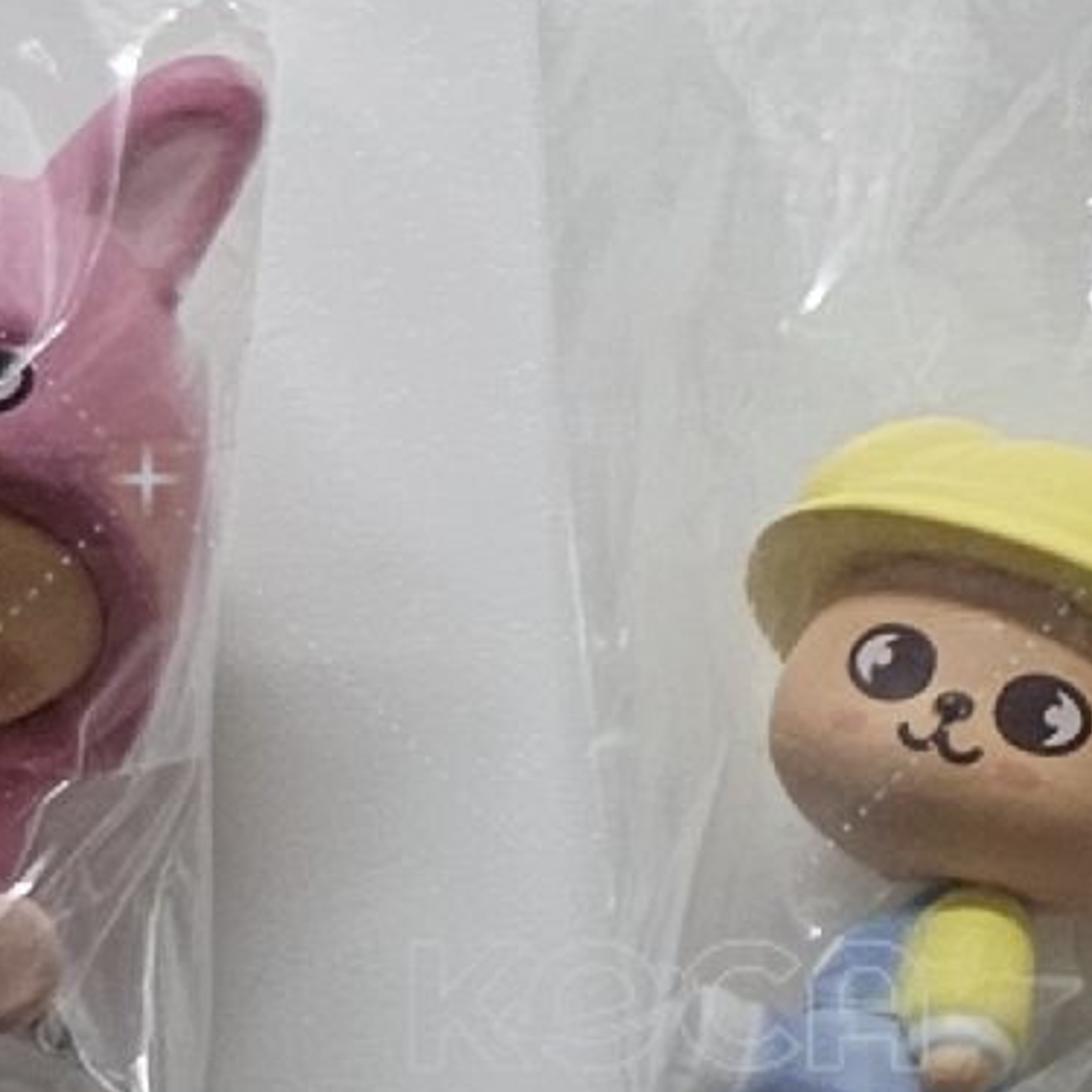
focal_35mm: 104
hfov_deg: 14.8
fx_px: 3712
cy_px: 478
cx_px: 1893
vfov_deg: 16.7
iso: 200
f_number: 1.8
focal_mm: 5.4
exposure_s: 1/182
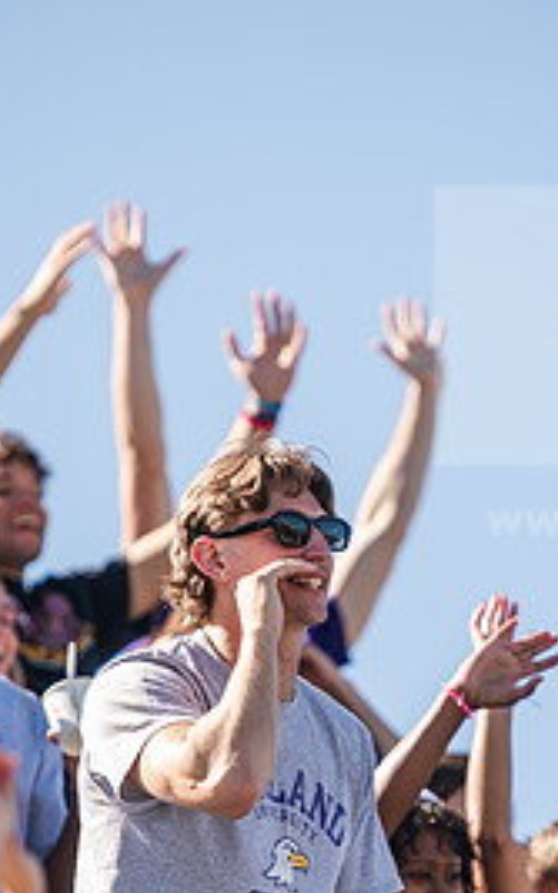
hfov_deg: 3.3
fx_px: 9679
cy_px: 590
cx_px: 334
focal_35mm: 398
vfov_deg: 5.3
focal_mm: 180
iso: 100
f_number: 3.2
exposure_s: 1/640
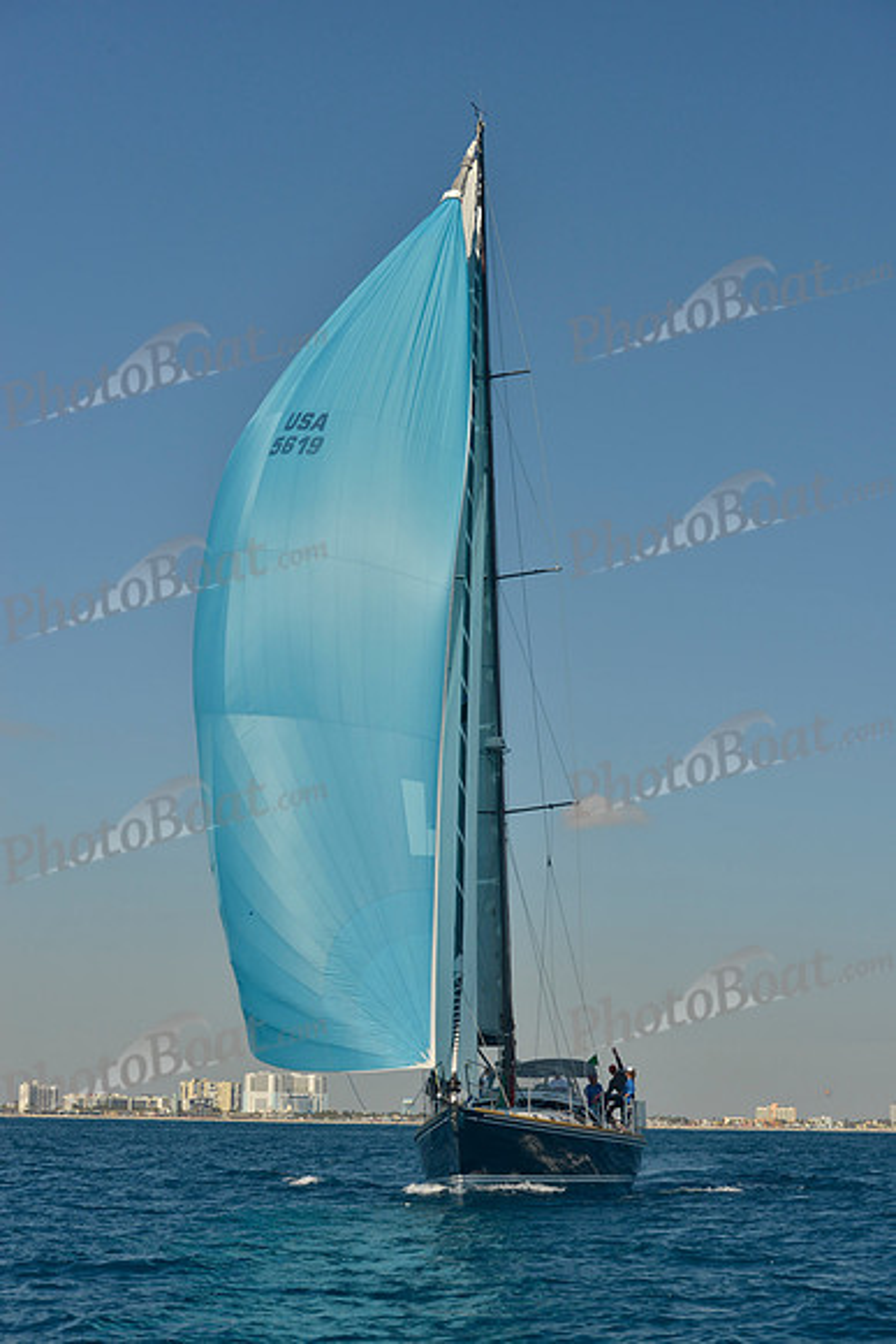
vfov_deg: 28.8
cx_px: 448
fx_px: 2612
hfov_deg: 19.5
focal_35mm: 70
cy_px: 672
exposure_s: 1/500
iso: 200
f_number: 9
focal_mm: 70
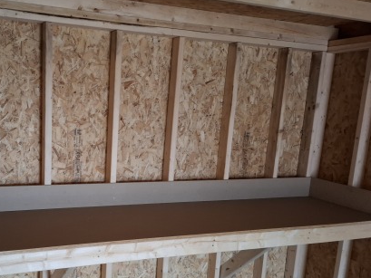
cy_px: 171
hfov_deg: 50.0
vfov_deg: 39.5
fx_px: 386
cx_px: 110
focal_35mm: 36
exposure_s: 1/20
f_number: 1.8
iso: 800
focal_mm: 5.54
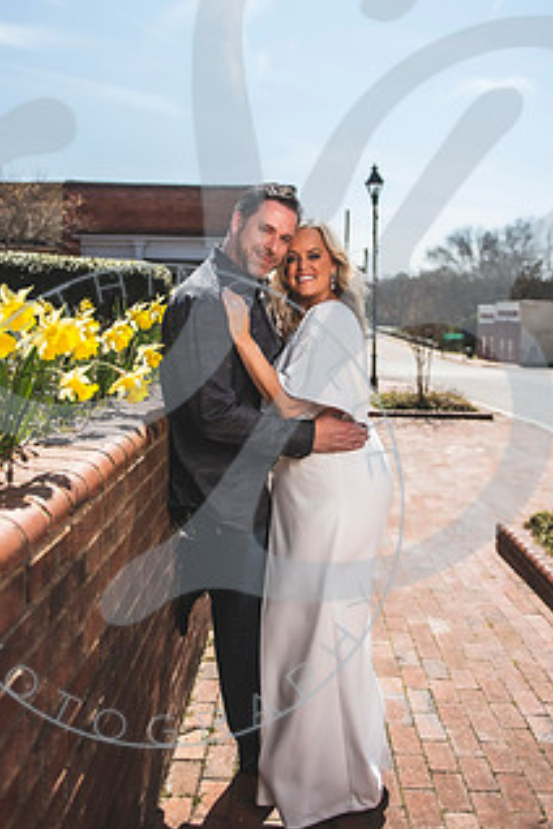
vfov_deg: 55.1
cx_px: 279
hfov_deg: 38.9
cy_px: 308
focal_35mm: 34
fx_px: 783
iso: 100
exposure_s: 1/2500
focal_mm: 24
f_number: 2.8
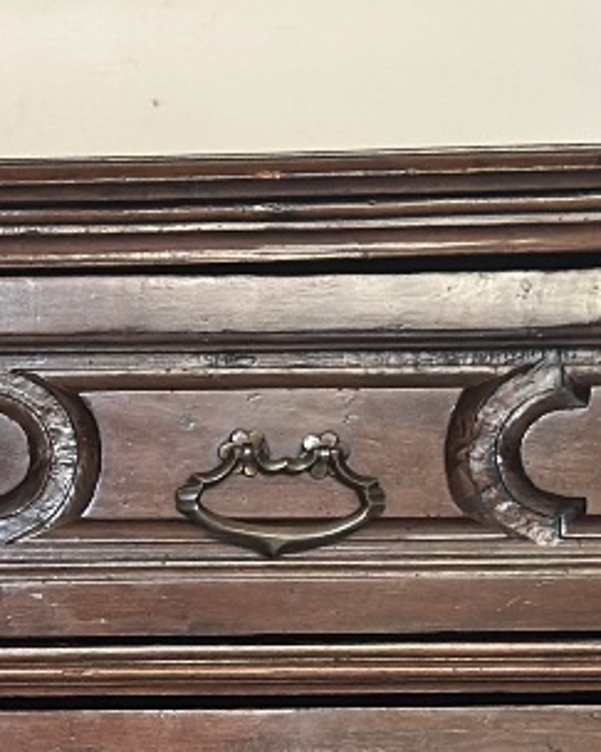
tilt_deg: -8.1
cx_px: -354
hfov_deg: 8.1
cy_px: 1027
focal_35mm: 185
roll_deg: +0.6
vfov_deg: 10.2
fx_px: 4115
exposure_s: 1/60
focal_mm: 6.86
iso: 250
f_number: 1.78
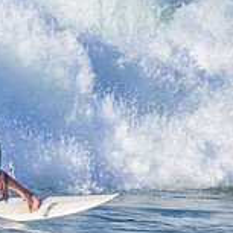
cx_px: -152
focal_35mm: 2574
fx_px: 19602
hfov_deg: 0.7
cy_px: 167
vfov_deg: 0.7
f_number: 11
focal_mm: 800
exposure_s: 1/2000
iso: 720
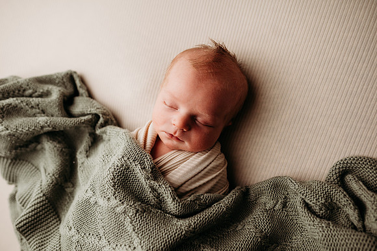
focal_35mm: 24
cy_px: 126
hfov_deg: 73.7
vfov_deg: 53.2
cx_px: 188
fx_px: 251
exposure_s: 1/160
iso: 80
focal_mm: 24
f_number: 2.8
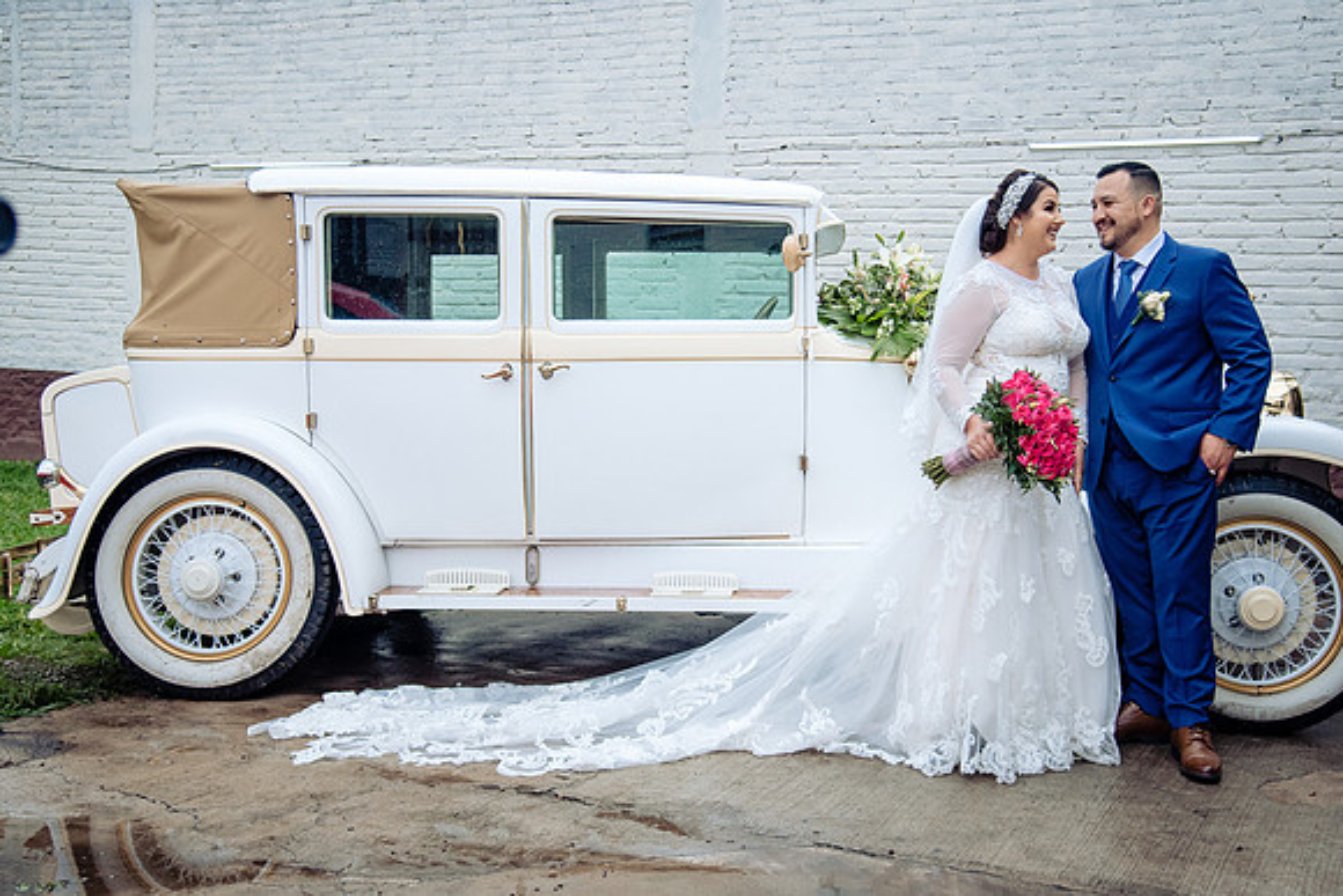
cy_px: 421
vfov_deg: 31.1
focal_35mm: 43
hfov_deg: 45.3
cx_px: 711
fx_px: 1610
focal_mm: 40
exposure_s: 1/2500
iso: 1250
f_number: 5
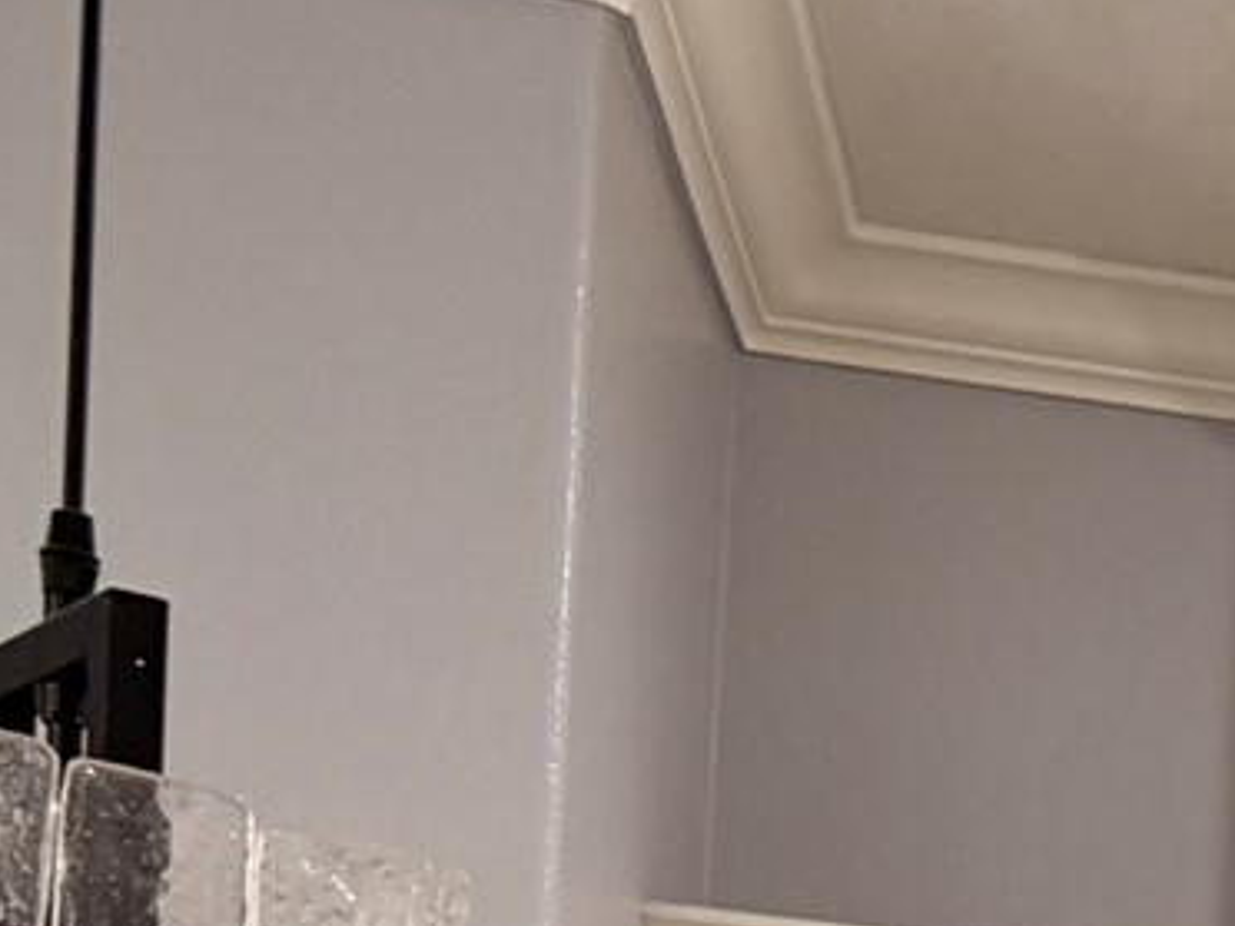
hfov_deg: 12.8
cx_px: 2590
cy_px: 2197
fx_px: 4709
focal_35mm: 132
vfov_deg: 9.9
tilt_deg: -1.4
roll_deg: -3.4
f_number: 1.78
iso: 125
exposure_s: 1/60
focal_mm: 6.76
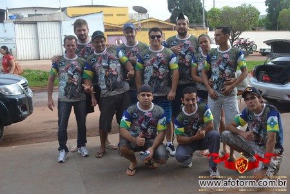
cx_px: 145
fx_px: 314
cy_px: 97
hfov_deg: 49.6
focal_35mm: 39
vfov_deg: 34.2
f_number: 5.6
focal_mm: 26
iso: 100
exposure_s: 1/125
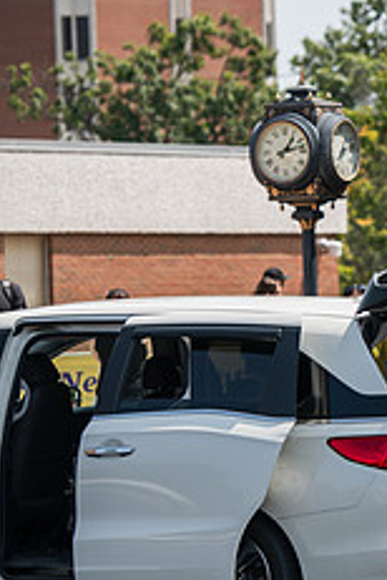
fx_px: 4934
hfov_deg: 4.5
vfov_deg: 6.7
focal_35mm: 306
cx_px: 608
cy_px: 370
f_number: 3.5
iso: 64
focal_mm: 122
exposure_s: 1/500
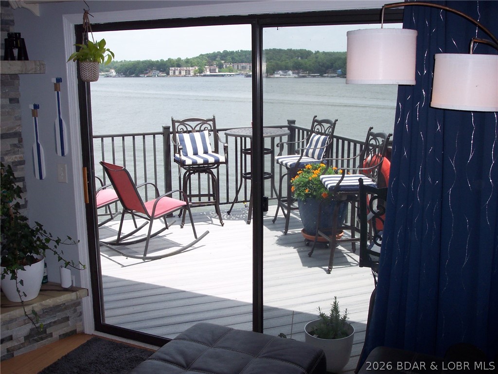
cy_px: 187
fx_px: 547
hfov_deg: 49.0
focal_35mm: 38
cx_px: 249
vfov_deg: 37.7
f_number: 4.8
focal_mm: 8
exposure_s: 1/350
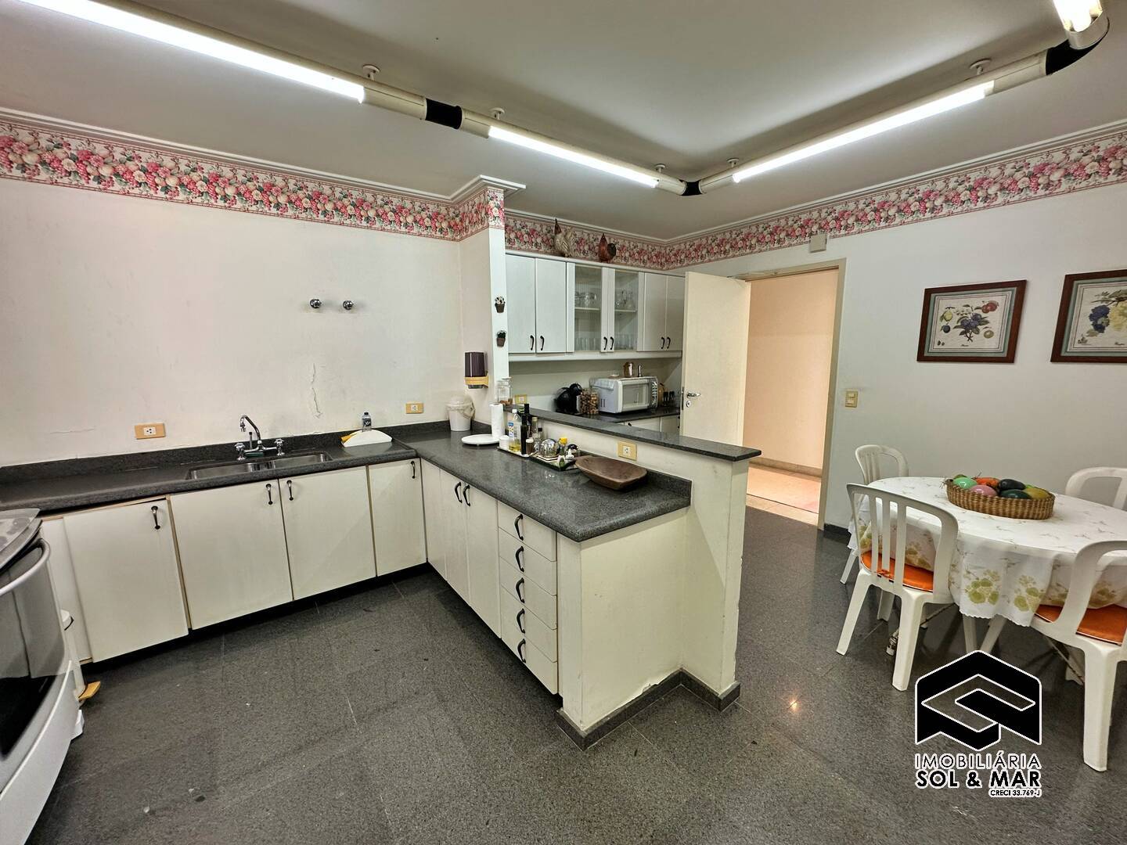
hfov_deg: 102.1
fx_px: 456
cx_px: 564
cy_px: 422
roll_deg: +0.7
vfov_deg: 85.7
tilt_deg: -8.7
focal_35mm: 14
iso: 160
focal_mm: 2.22
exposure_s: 1/120
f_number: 2.2
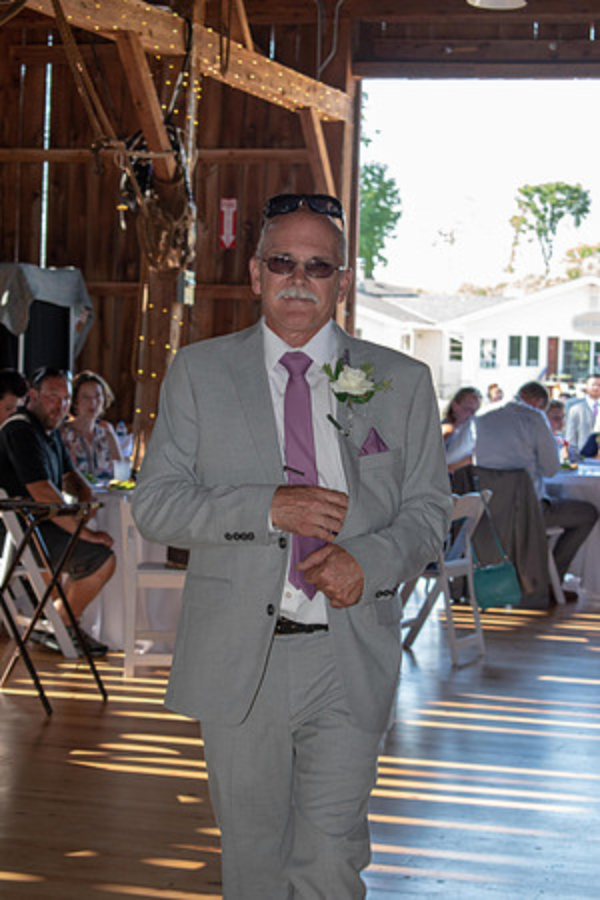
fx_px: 2062
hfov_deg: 16.6
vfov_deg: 24.6
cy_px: 450
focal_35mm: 82
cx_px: 300
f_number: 5.6
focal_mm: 55
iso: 720
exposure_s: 1/125
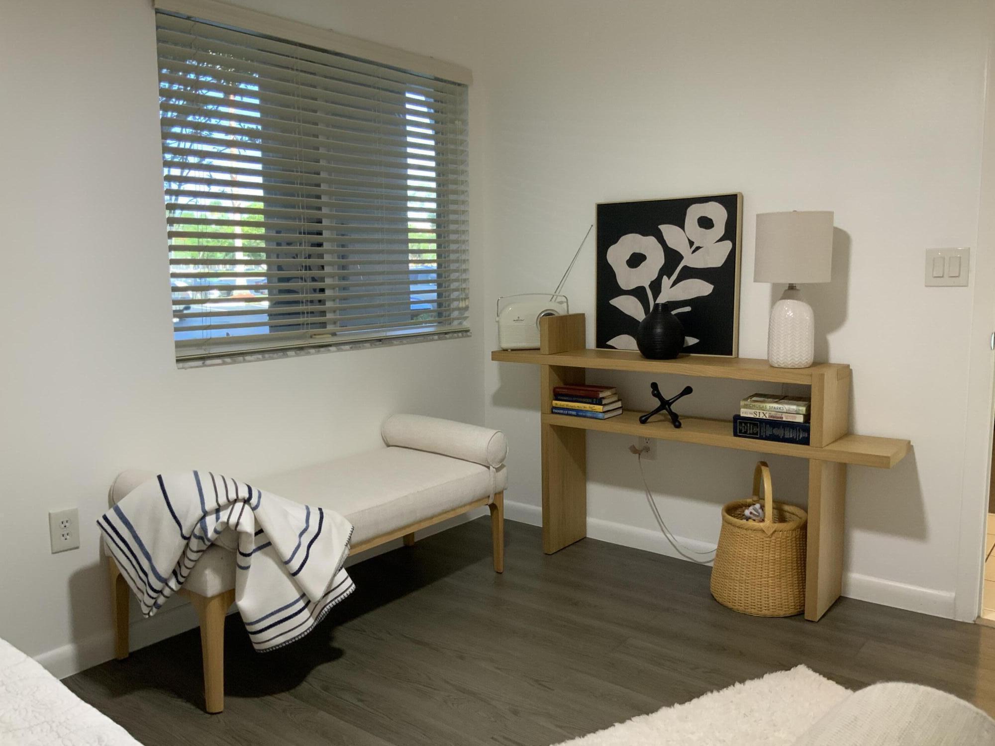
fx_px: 834
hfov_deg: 61.7
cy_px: 373
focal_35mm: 29
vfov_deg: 48.2
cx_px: 498
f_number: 1.8
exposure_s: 1/60
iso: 160
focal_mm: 3
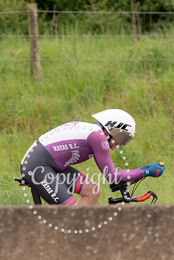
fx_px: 3712
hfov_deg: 2.7
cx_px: 86
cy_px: 148
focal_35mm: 512
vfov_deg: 4.0
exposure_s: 1/1000
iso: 320
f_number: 4
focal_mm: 200
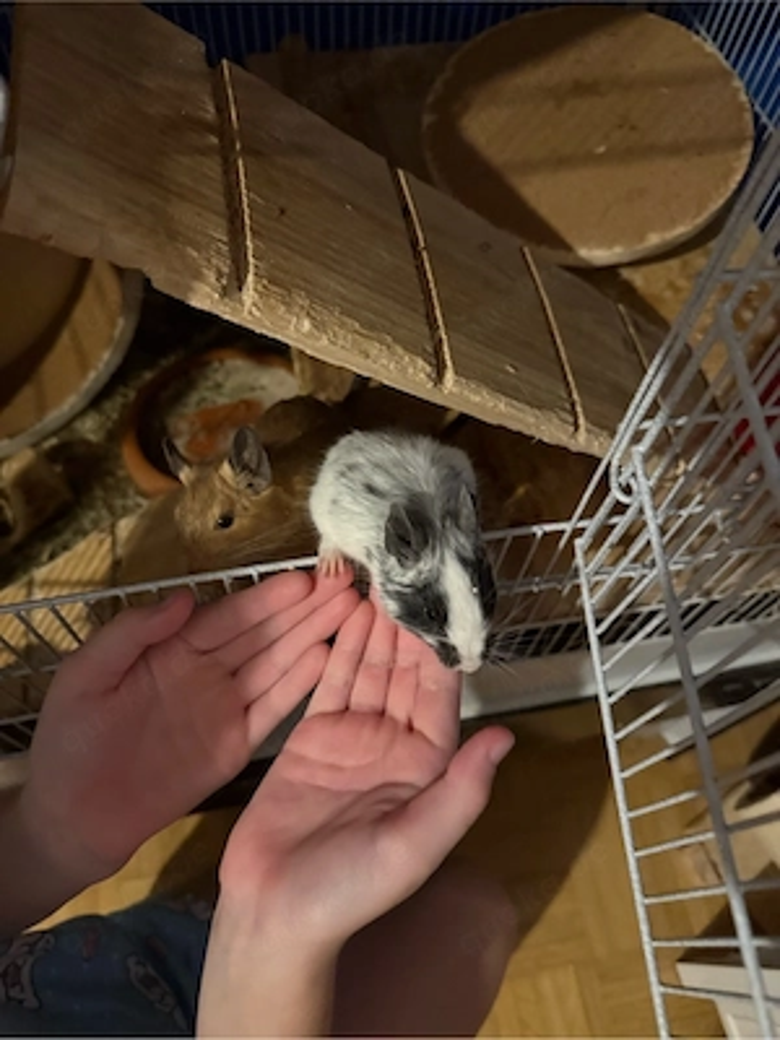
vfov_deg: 71.6
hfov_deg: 56.8
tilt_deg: -61.0
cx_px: 390
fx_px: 721
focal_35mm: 24
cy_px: 520
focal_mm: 6.76
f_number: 1.78
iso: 1000
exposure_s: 1/25
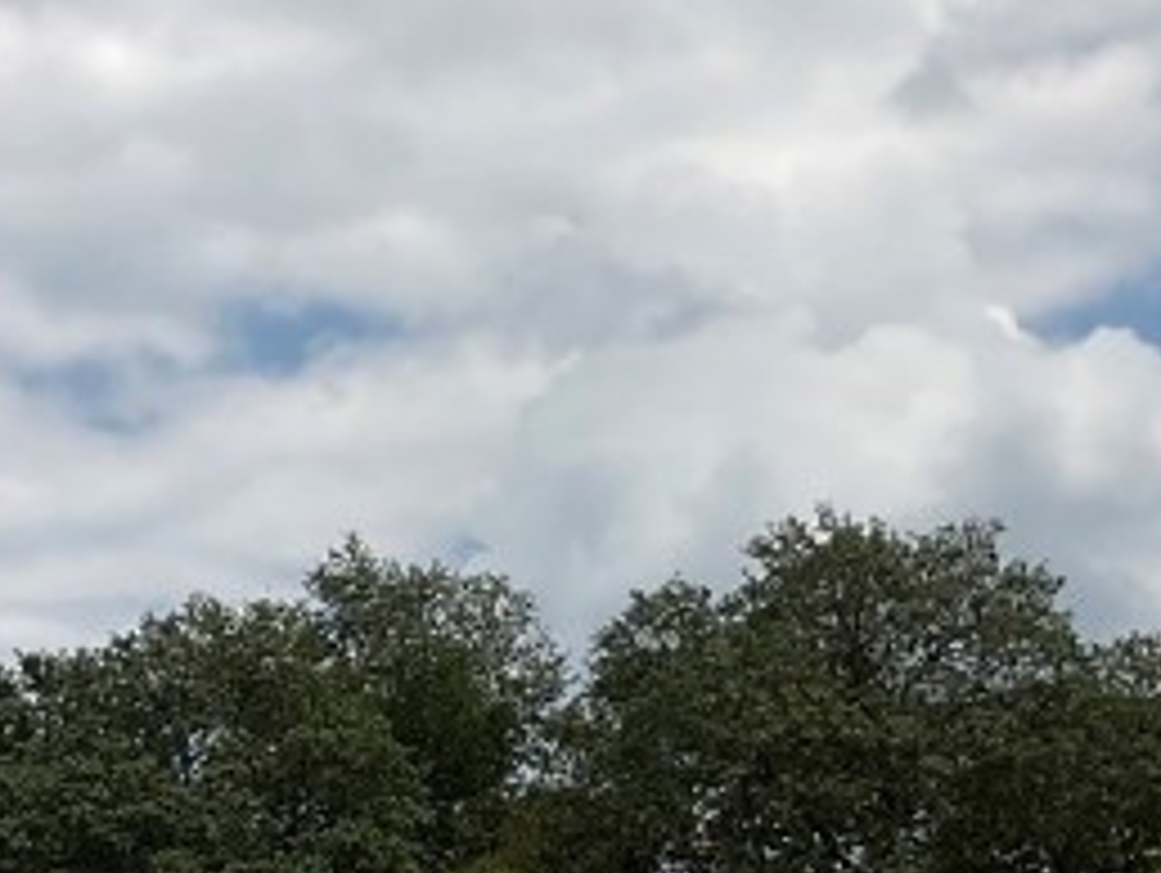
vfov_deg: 12.2
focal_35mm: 115
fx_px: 3861
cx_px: -351
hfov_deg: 16.2
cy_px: 1404
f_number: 1.8
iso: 16
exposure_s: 1/3534
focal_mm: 3
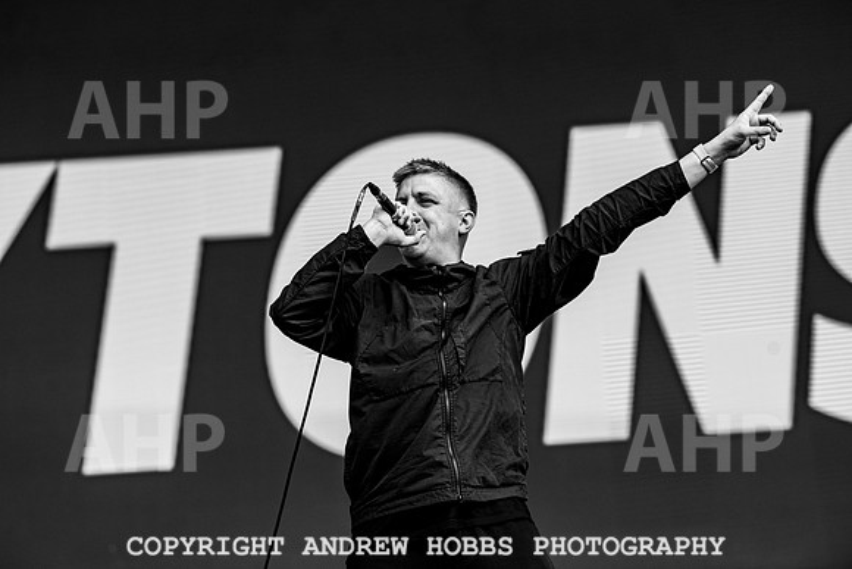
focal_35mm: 130
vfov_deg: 10.6
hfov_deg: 15.8
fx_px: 3077
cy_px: 284
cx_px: 426
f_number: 4.5
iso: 400
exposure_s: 1/3200
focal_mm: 130
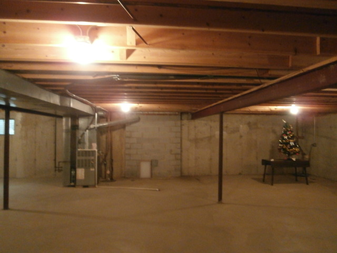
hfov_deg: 71.6
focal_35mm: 24
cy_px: 126
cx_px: 168
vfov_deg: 56.8
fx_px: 234
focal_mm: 4.2
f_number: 3
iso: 800
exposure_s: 1/13
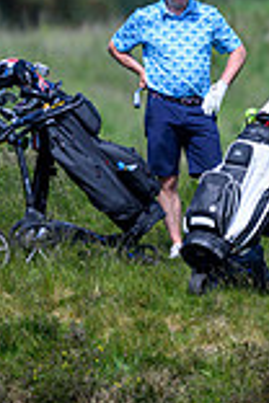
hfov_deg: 0.7
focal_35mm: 2089
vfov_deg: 1.0
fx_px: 23412
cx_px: 587
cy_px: 50
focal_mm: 560
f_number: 4.5
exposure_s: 1/4000
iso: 500
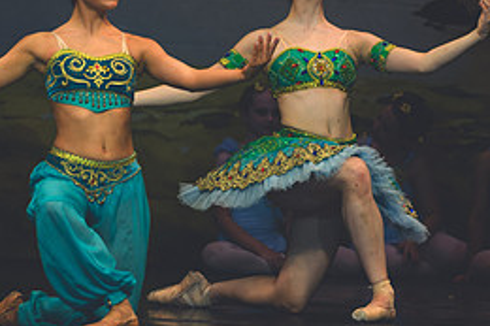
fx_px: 9100
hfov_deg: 3.1
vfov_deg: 2.1
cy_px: 104
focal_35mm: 669
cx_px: 256
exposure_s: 1/500
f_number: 2.8
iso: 450
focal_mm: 200
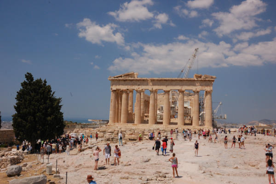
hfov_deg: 51.3
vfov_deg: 35.4
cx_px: 138
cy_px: 92
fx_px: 287
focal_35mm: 38
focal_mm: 25
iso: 560
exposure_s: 1/250
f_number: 16
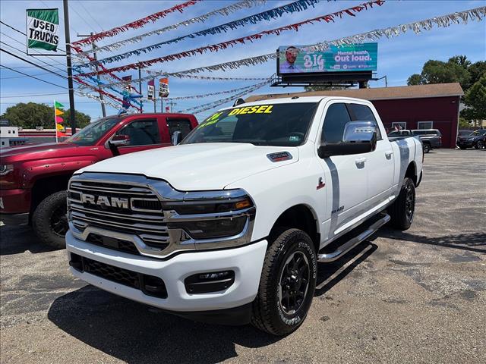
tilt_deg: -7.3
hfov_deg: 67.3
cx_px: 243
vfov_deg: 53.1
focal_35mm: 26
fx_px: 365
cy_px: 182
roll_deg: +1.1
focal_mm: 5.96
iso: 50
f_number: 1.6
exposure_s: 1/6993
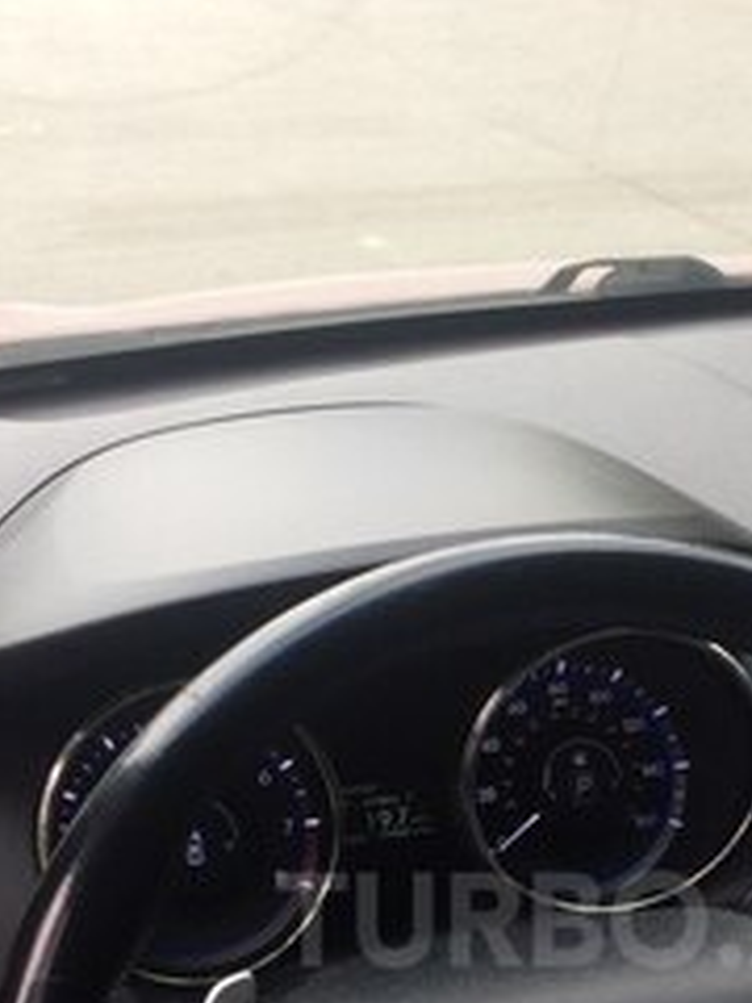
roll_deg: +1.3
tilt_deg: -30.2
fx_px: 1738
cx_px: 597
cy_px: 919
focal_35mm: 60
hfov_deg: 24.1
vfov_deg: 30.6
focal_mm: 4.15
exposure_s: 1/108
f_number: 2.2
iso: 32
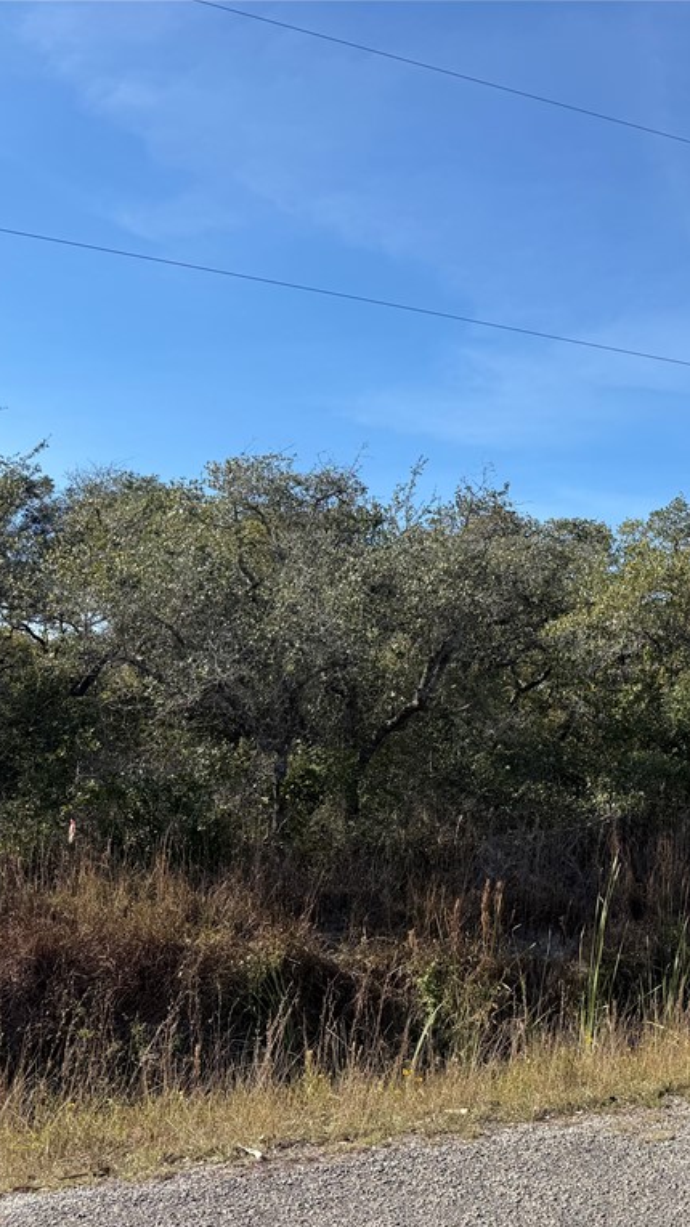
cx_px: 756
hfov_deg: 30.3
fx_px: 1139
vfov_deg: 56.6
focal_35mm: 35
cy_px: 614
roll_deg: -1.2
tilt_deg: +8.4
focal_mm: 6.76
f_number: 1.78
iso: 80
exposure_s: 1/3279
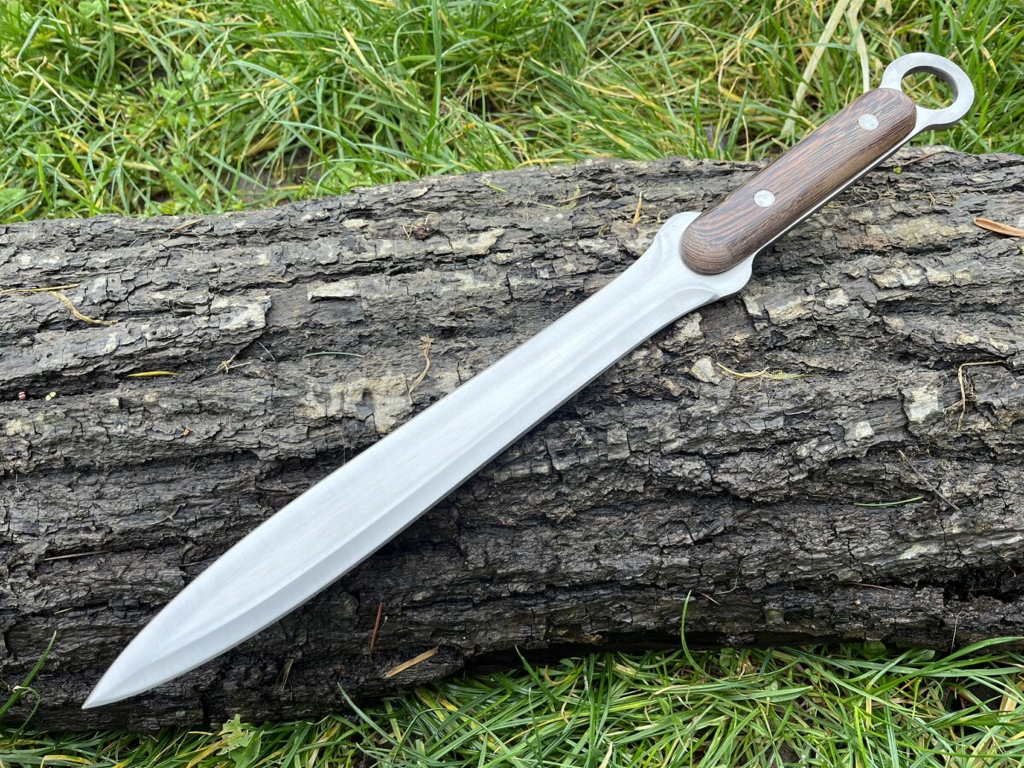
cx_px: 512
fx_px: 769
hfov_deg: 67.3
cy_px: 384
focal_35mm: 26
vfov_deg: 53.1
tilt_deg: -59.2
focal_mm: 5.1
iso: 40
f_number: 1.6
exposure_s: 1/164
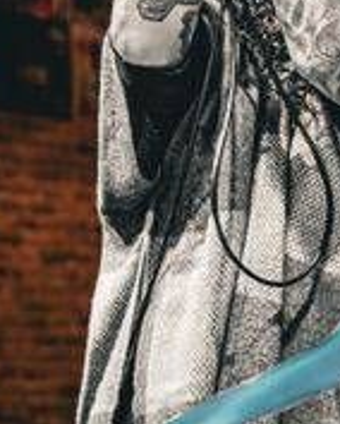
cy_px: 187
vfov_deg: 11.5
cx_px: -146
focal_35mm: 167
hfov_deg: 9.1
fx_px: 2097
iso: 2500
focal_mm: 35
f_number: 1.8
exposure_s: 1/200
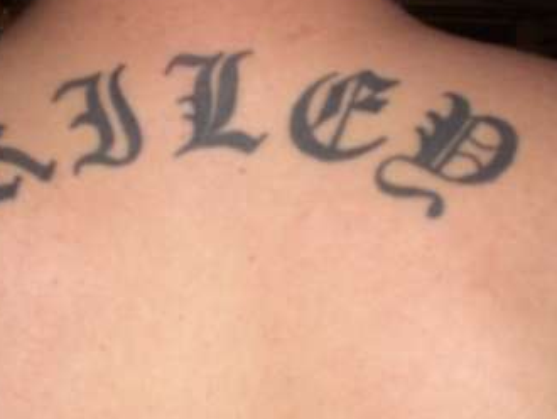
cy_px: 218
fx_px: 1111
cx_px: 267
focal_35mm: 69
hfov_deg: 28.1
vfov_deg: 21.3
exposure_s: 1/60
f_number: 3.1
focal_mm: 6.3
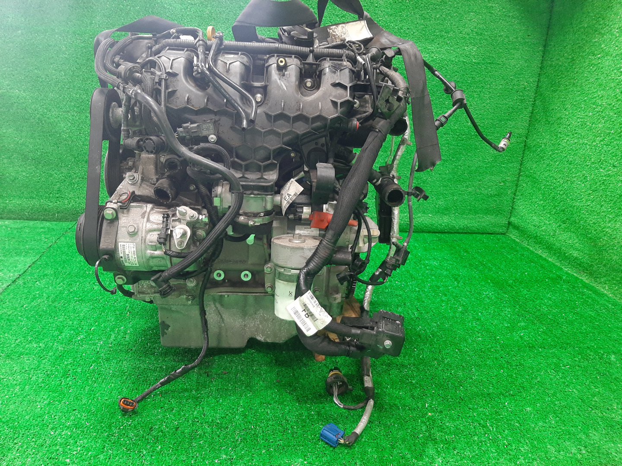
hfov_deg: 67.3
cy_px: 233
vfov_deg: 53.1
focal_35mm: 26
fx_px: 467
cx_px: 311
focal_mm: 3.93
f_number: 1.7
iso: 210
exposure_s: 1/50
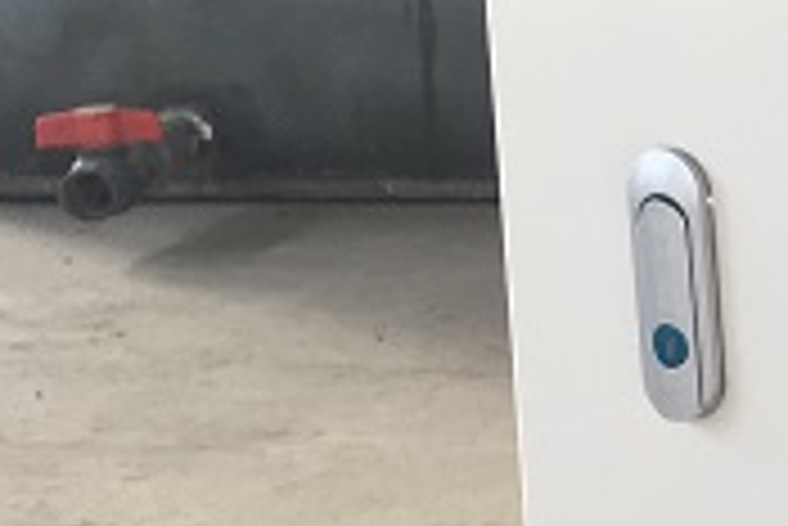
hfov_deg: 12.6
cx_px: 1702
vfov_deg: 9.9
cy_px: 373
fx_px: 3023
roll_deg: -2.0
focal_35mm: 138
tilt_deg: -11.7
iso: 40
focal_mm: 4.15
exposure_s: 1/100
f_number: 2.2
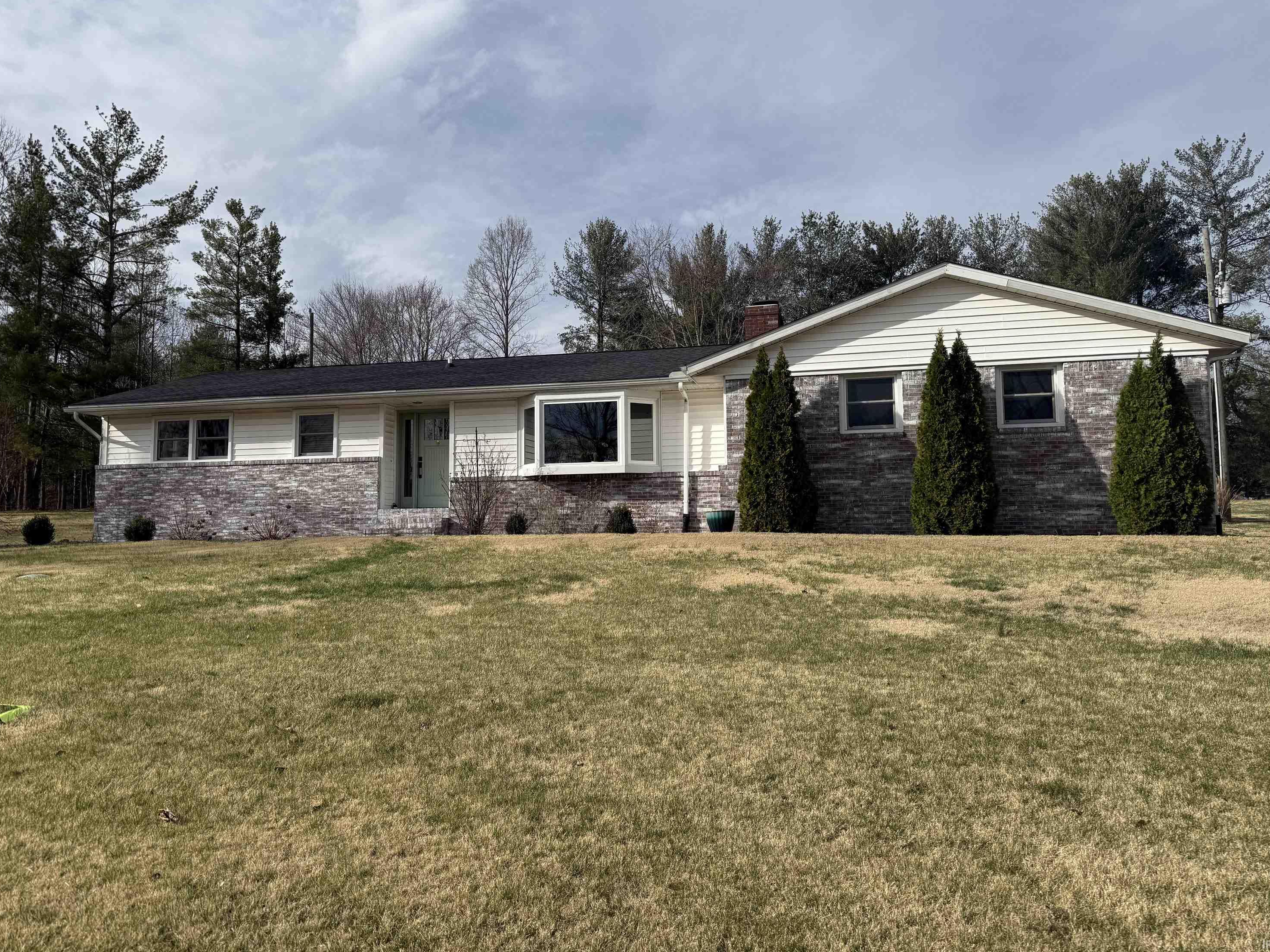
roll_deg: +0.1
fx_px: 917
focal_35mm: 25
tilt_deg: +5.8
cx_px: 634
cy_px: 457
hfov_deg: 69.4
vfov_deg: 54.9
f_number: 1.78
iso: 80
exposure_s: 1/6173
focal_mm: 6.76
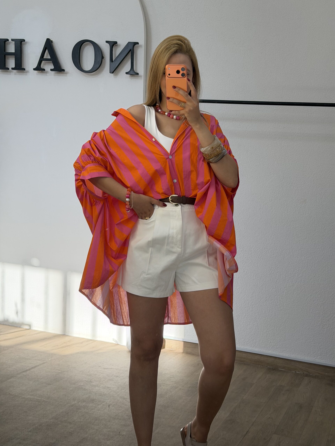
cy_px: 223
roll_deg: -2.1
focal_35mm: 48
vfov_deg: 39.7
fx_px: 619
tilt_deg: -22.6
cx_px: 168
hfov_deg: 30.3
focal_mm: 6.76
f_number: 1.78
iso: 80
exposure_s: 1/363
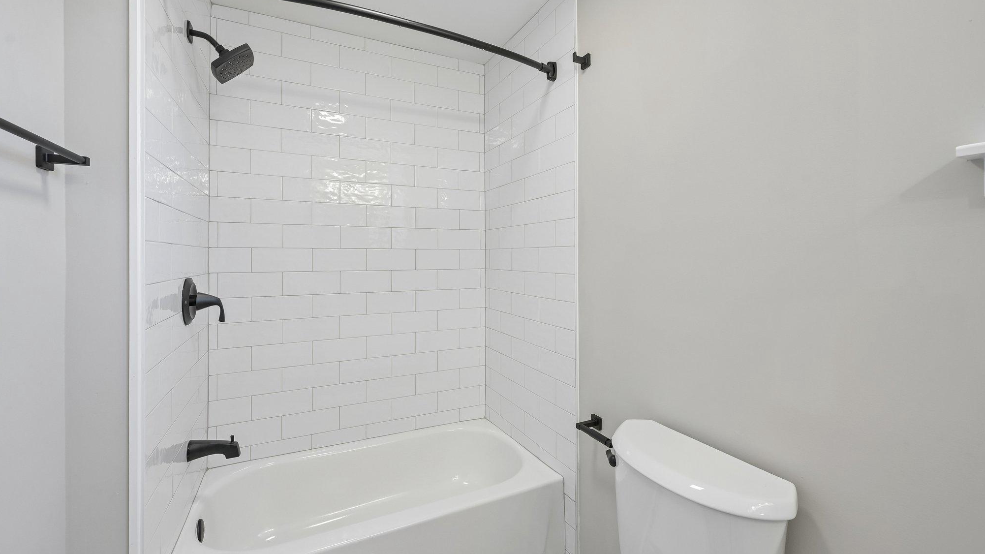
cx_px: 482
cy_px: 268
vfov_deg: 70.5
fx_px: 392
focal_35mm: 15
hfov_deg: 103.0
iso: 280
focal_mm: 14
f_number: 8
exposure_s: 1/15
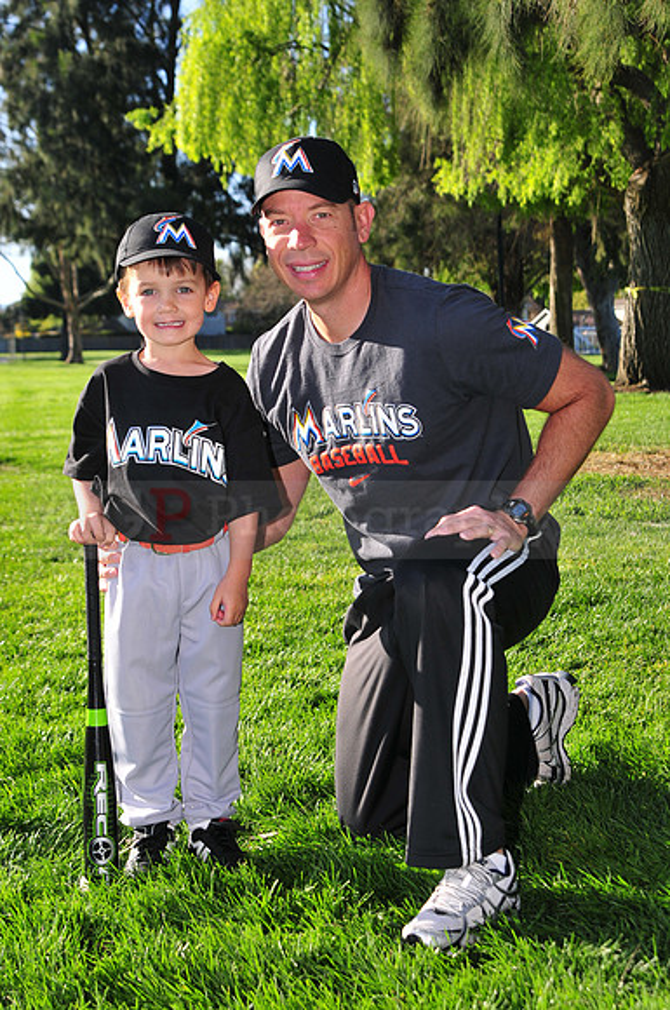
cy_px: 505
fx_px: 1512
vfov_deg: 36.9
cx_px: 335
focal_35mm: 54
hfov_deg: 25.0
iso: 200
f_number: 4.5
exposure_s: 1/640
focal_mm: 36
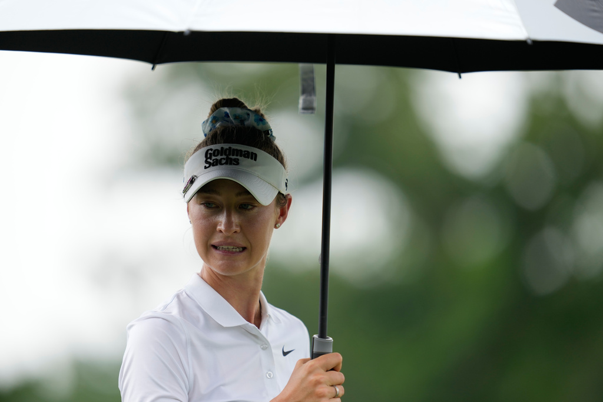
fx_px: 6697
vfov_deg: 3.4
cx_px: 302
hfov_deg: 5.2
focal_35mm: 400
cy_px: 201
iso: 400
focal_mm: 400
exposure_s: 1/2000
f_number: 2.8
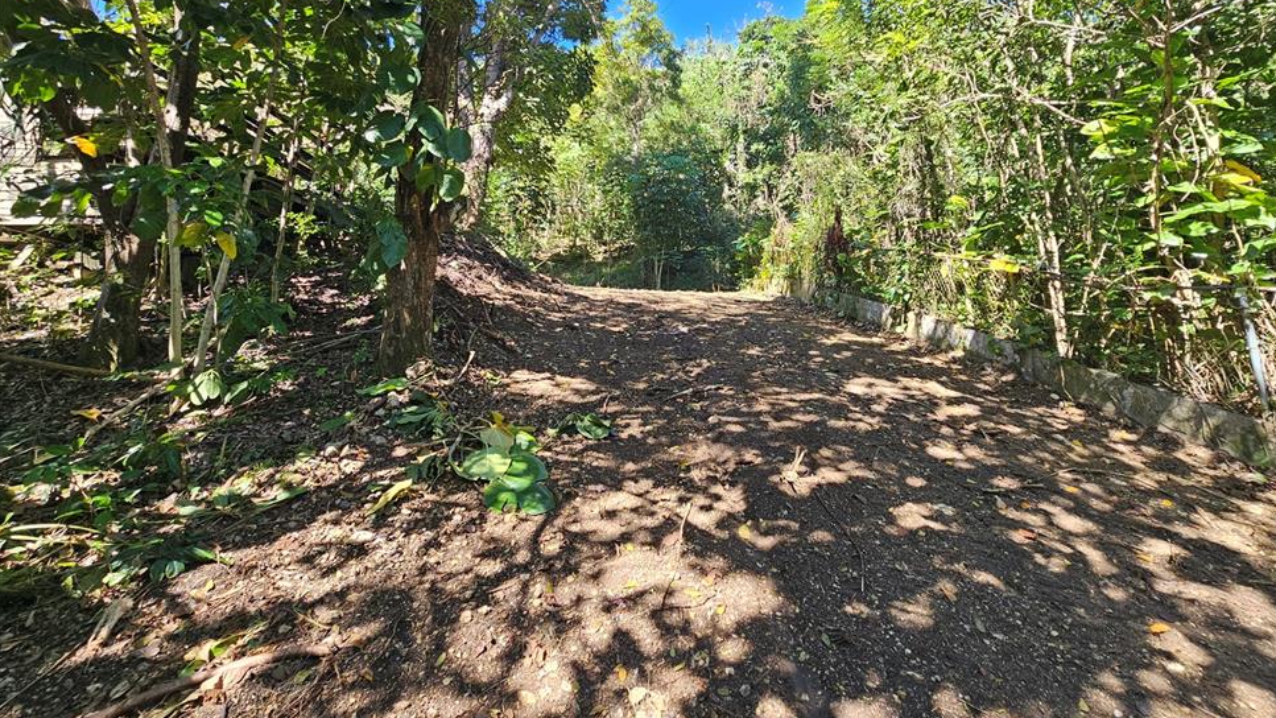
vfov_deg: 69.6
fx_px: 508
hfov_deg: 102.9
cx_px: 670
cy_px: 276
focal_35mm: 15
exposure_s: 1/218
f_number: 2.2
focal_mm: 2.2
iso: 50
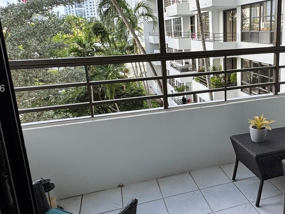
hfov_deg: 54.8
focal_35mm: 32
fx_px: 263
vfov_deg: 44.0
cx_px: 204
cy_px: 89
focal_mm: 2.22
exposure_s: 1/185
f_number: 2.2
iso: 40
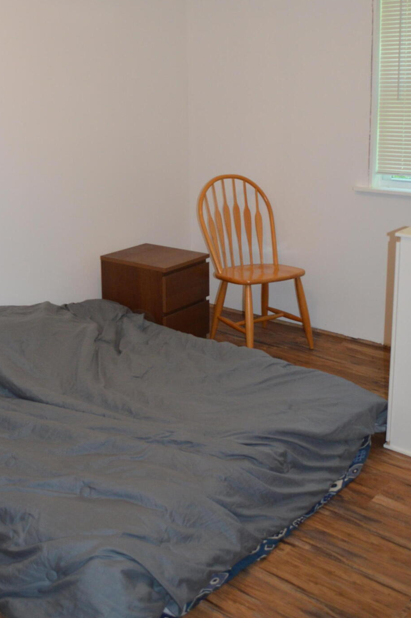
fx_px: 669
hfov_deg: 33.8
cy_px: 226
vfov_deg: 49.1
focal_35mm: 39
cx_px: 137
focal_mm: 18
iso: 560
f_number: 3.5
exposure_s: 1/60
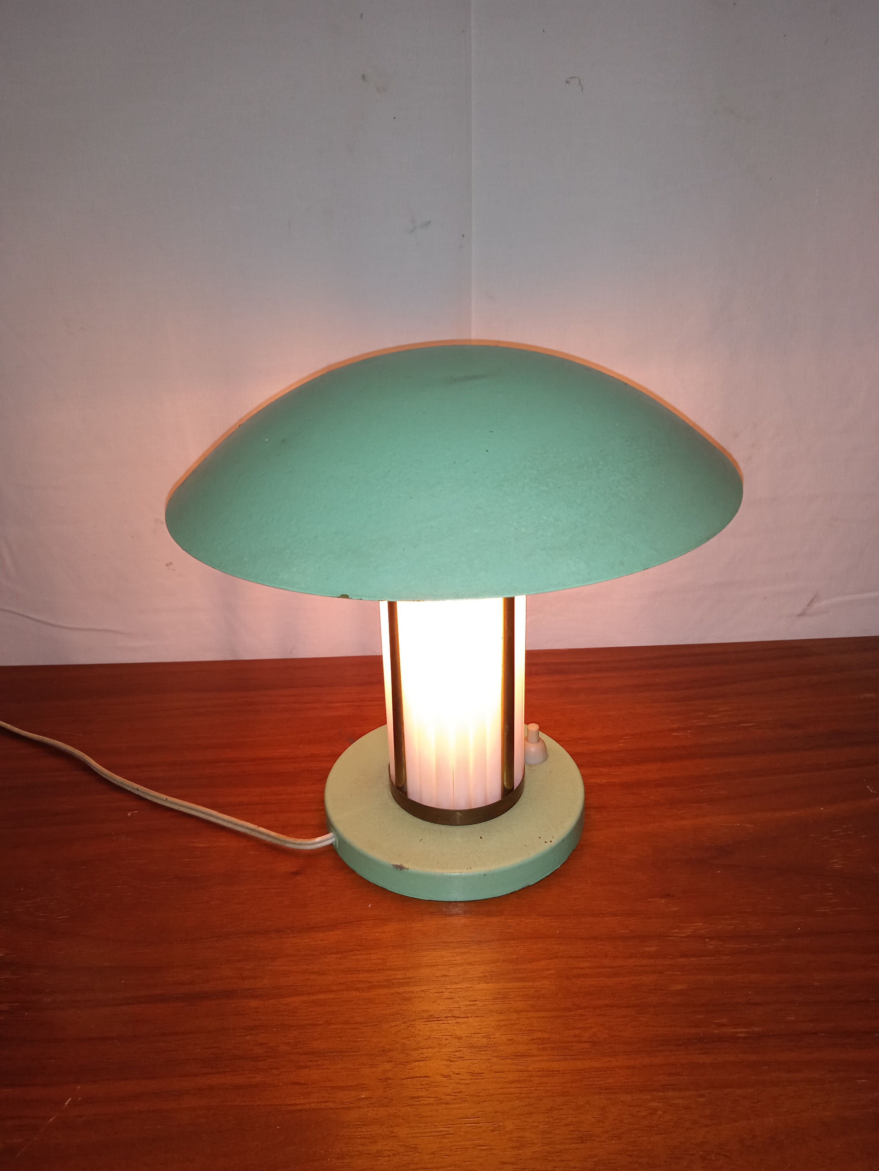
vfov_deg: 63.4
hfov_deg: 49.7
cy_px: 586
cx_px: 440
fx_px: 948
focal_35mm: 28
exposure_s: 1/50
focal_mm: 3.43
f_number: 2.2
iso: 182
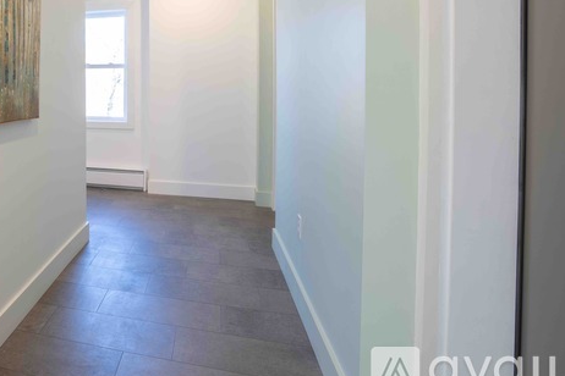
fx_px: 408
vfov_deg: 47.5
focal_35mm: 26
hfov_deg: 63.2
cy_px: 90
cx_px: 110
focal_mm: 16
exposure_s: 1/5
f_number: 6.3
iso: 100
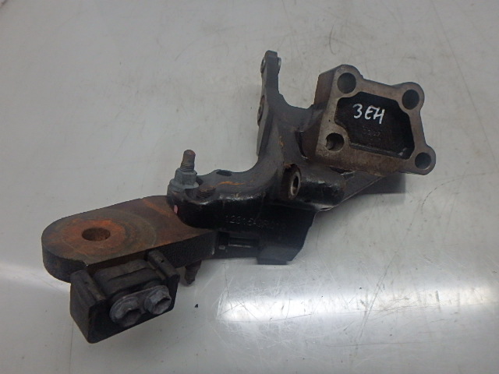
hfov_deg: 79.0
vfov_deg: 63.4
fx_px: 303
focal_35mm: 21
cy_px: 187
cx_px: 250
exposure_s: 1/80
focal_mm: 3.7
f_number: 3.5
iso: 250
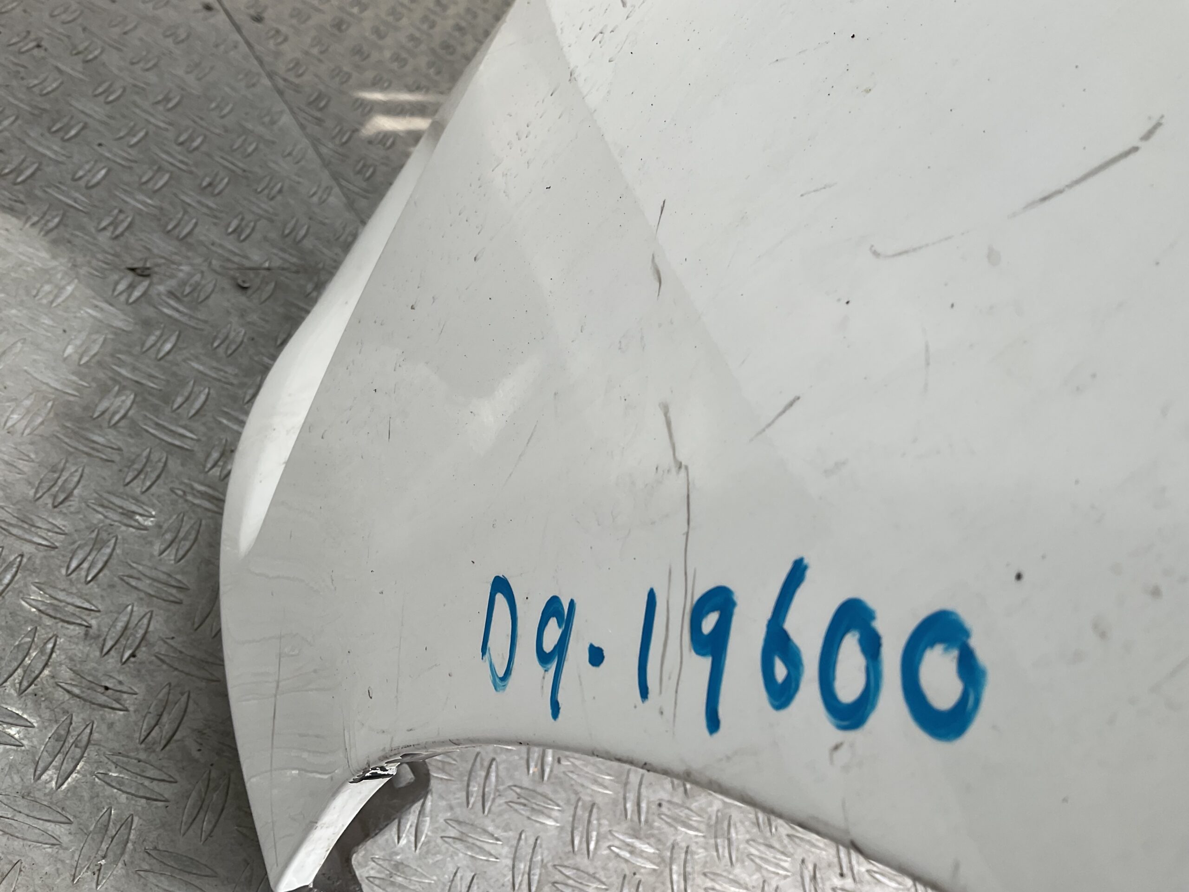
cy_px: 446
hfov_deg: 61.7
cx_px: 594
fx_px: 996
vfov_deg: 48.2
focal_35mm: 29
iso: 16
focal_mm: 3
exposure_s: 1/346
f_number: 1.8
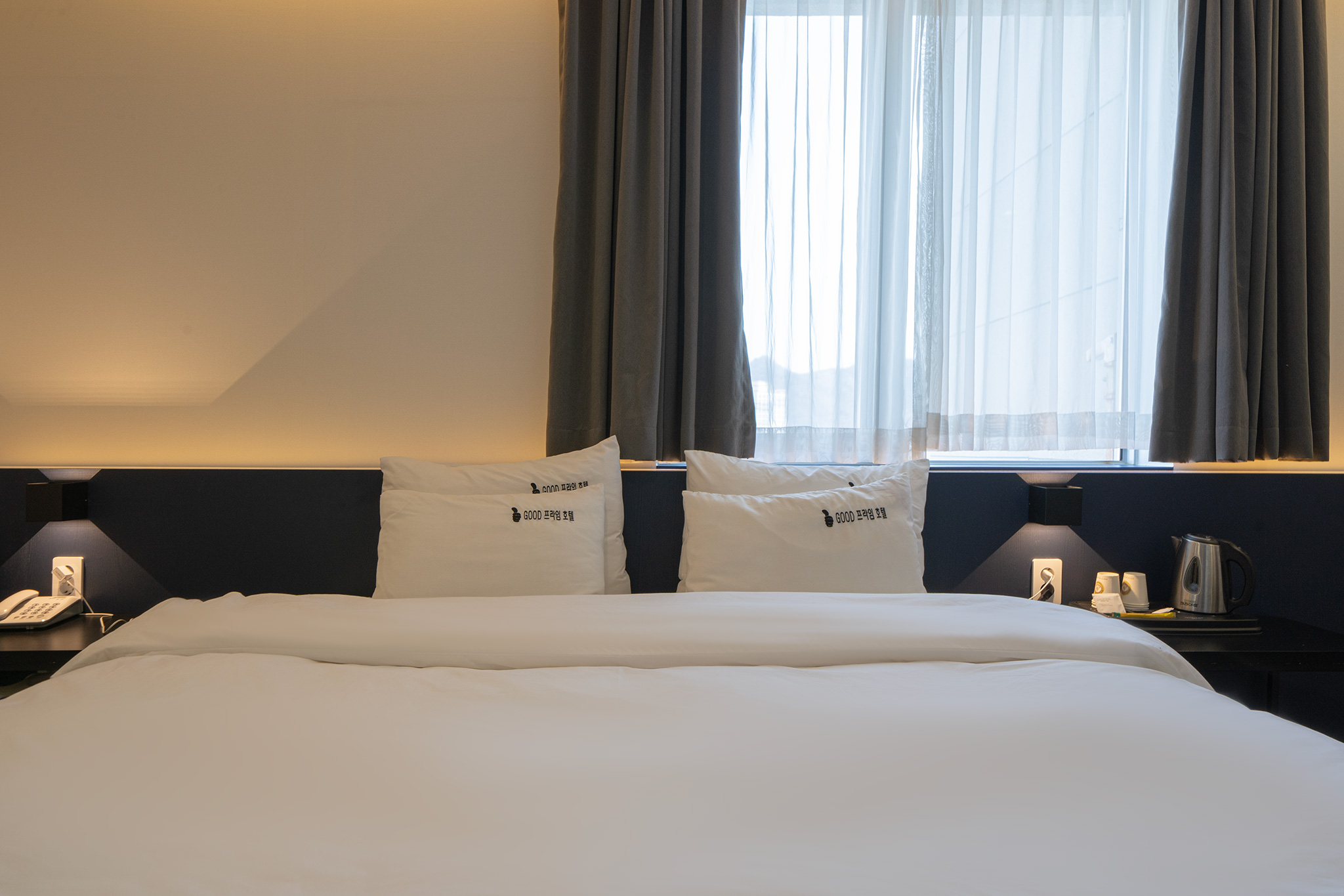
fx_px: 821
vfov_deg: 57.2
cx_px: 672
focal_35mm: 22
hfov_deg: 78.6
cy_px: 448
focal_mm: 22
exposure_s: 1/13
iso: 200
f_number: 11
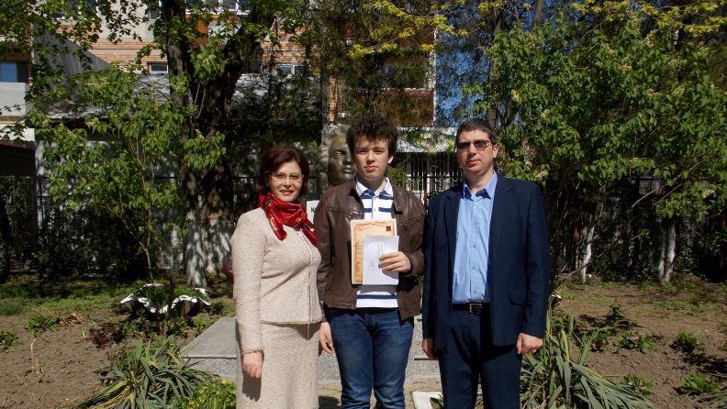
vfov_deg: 35.3
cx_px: 361
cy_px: 272
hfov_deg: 59.5
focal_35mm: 33
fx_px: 636
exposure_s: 1/200
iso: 80
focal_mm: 5.3
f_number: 10.6
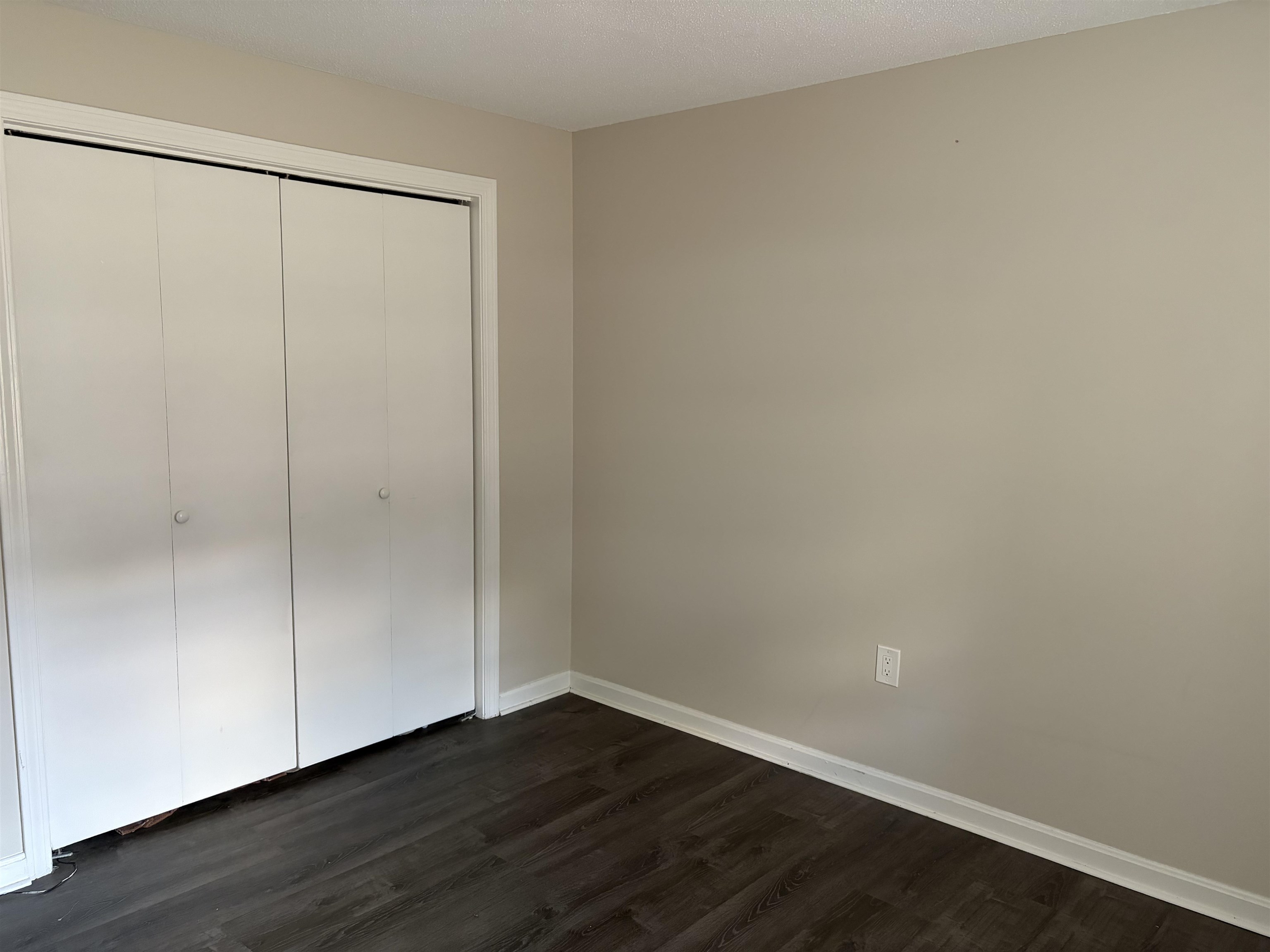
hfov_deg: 67.3
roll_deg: -0.3
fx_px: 954
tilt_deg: -4.3
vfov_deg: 53.1
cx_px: 635
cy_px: 476
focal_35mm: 26
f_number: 1.6
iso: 250
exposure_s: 1/60
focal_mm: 5.96
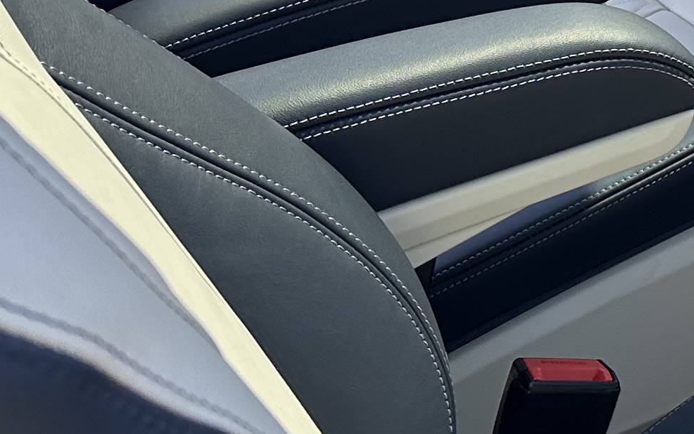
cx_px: 1269
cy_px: -155
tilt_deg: -15.3
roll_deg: -0.6
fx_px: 1986
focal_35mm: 105
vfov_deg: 12.1
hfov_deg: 16.4
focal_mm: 6.86
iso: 80
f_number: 1.78
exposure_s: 1/690
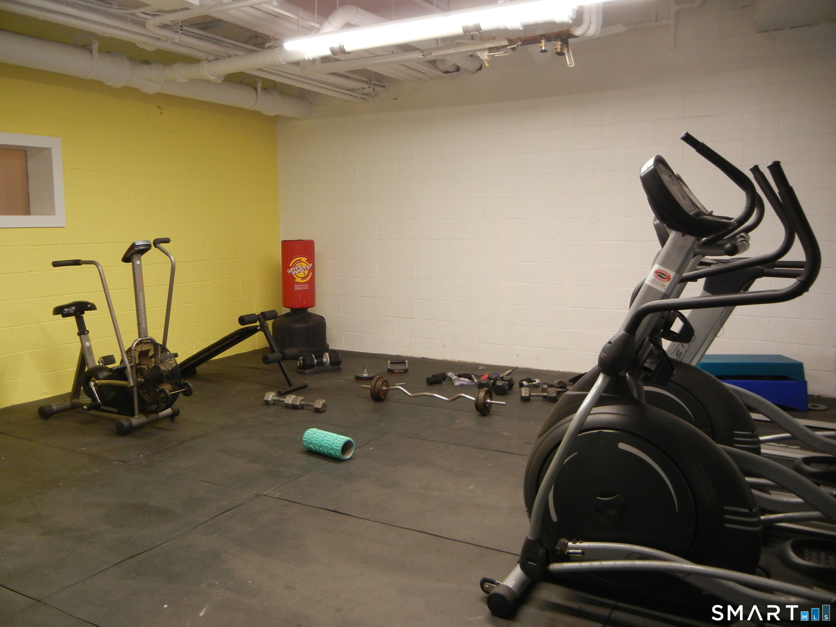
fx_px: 725
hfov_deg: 60.0
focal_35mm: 30
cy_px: 314
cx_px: 418
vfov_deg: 46.8
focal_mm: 5.4
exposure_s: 1/30
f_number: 3.5
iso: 306
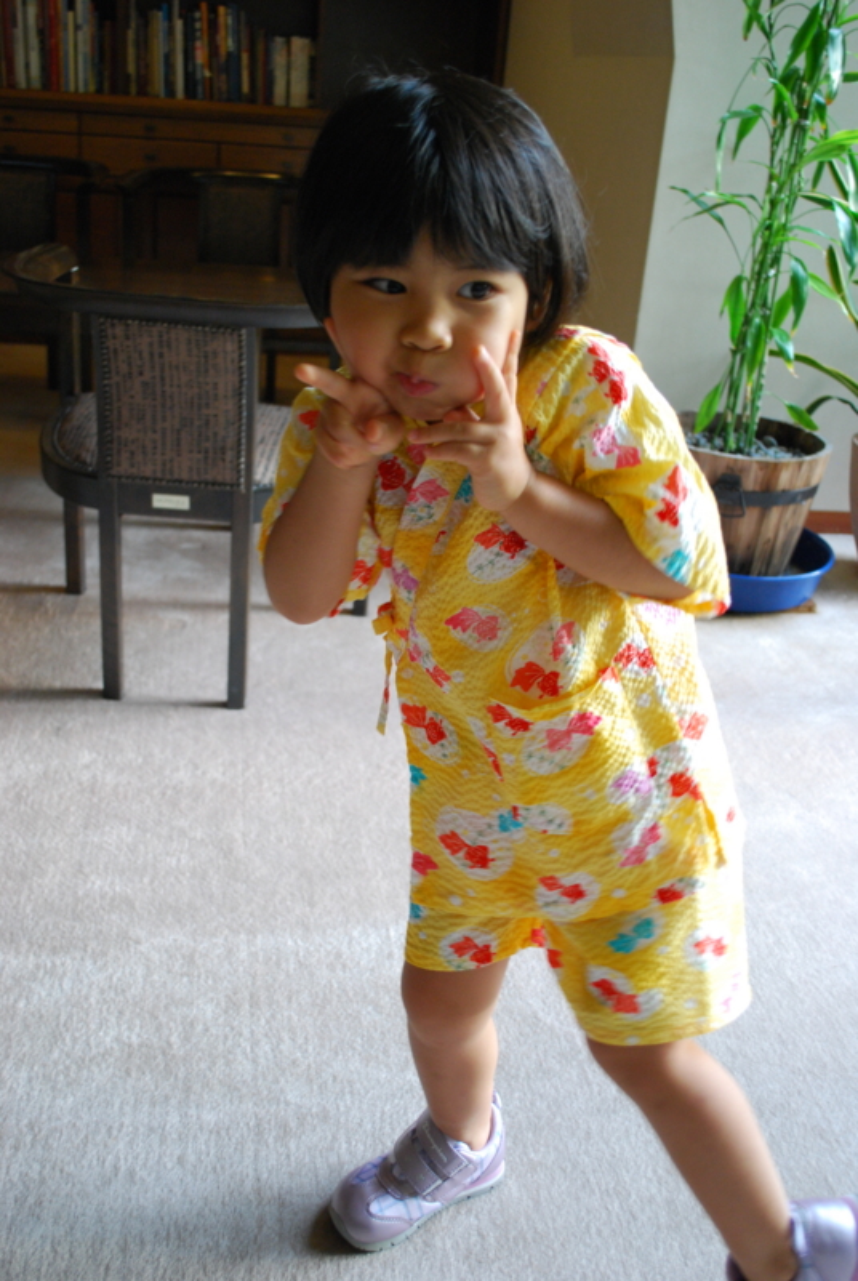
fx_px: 1282
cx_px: 429
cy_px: 640
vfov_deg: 53.1
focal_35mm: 36
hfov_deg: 37.0
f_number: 4.2
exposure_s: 1/30
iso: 720
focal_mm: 24
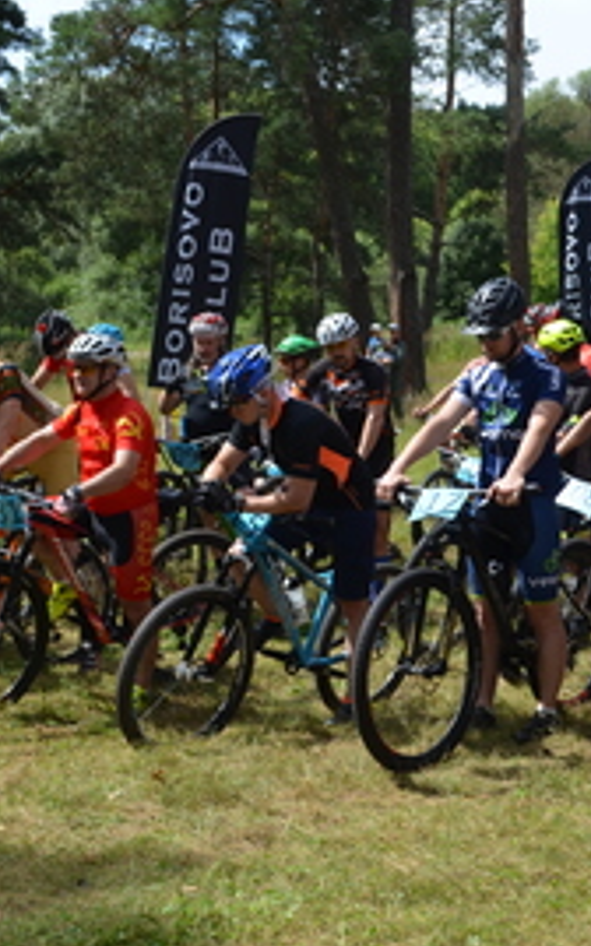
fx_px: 1753
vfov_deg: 30.2
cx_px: 475
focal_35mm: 68
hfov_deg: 18.9
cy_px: 406
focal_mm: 24
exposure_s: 1/250
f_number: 8
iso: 160
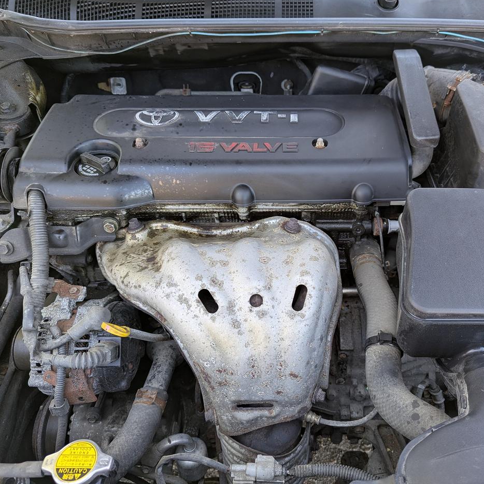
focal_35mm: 29
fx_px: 459
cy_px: 236
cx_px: 289
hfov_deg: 55.2
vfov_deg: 55.6
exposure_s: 1/84.2
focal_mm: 6.81
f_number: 1.85
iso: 45
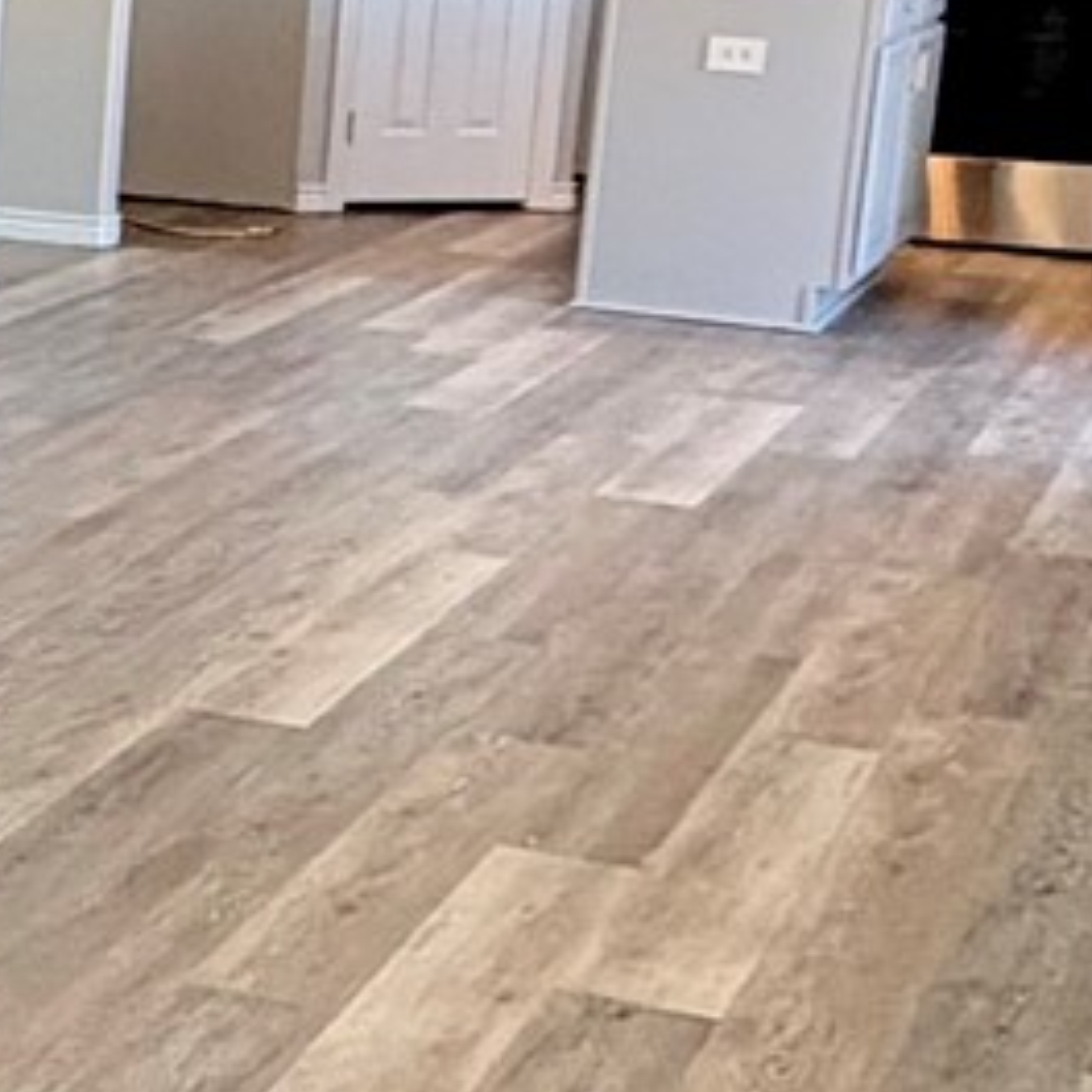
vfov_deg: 18.1
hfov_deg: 16.2
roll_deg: -1.2
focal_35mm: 96
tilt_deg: -12.8
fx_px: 3426
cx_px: -654
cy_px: 500
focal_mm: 2.22
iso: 200
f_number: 2.2
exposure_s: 1/120
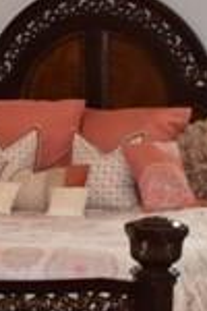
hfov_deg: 11.8
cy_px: 161
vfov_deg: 17.8
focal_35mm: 115
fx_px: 992
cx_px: -14
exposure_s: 1/80
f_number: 4.5
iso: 800
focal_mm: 18
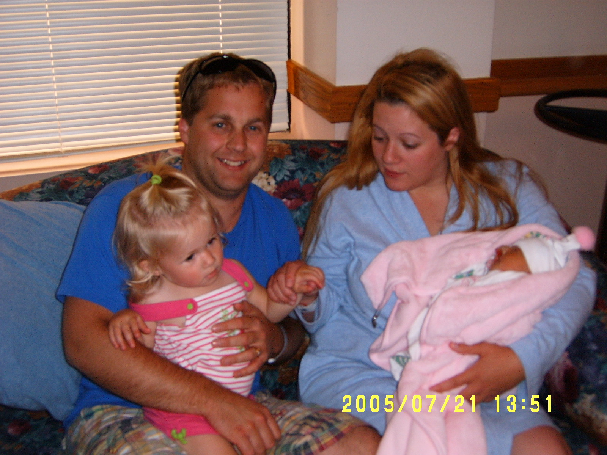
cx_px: 304
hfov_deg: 40.4
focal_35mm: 47
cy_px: 228
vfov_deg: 30.9
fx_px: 824
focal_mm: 7.8
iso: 141
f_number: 3.2
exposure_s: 1/30
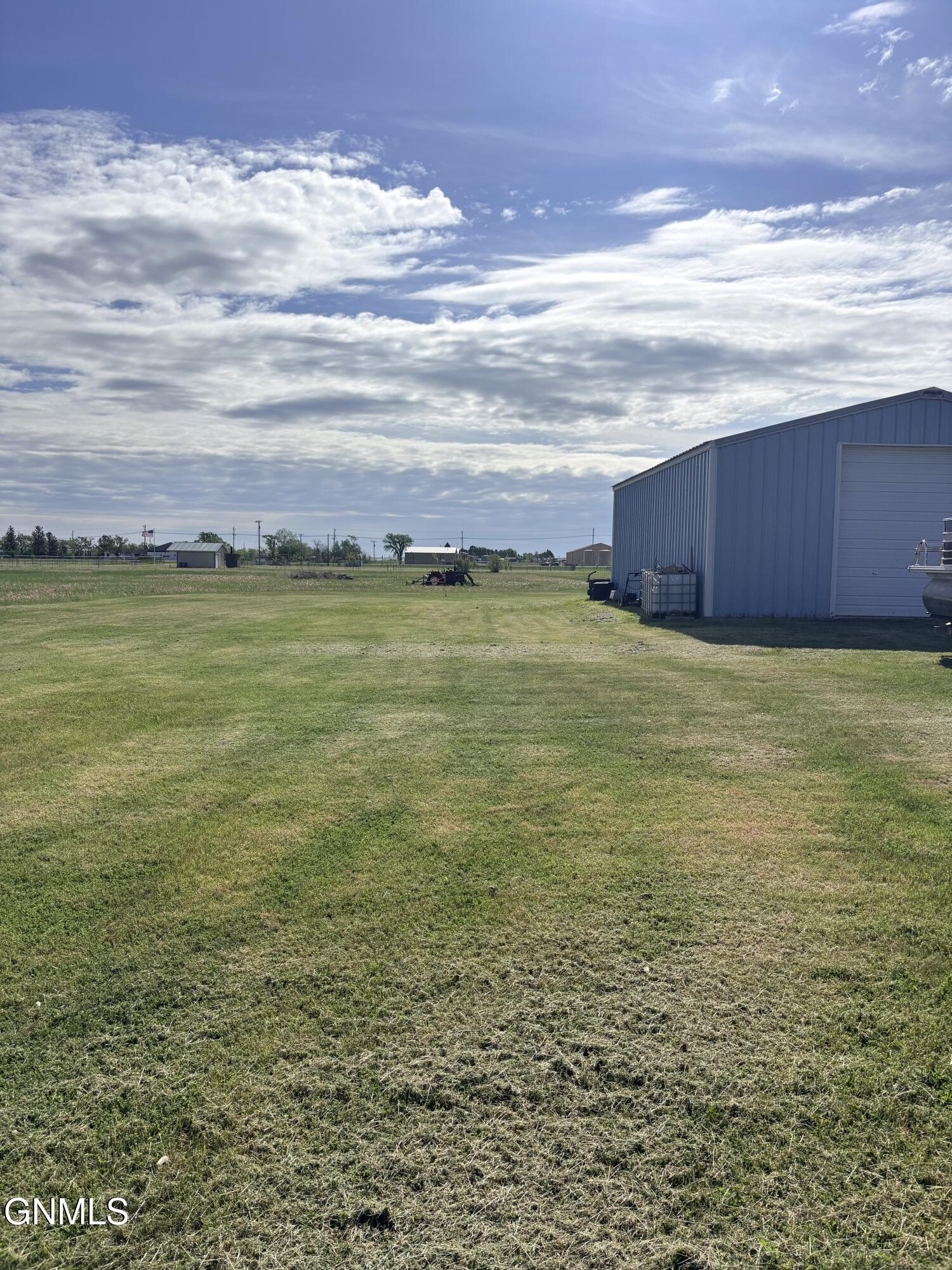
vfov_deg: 67.3
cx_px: 476
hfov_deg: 53.1
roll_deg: -1.1
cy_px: 635
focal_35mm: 26
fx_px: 953
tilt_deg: -3.7
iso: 40
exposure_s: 1/10101
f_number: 1.6
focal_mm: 5.96
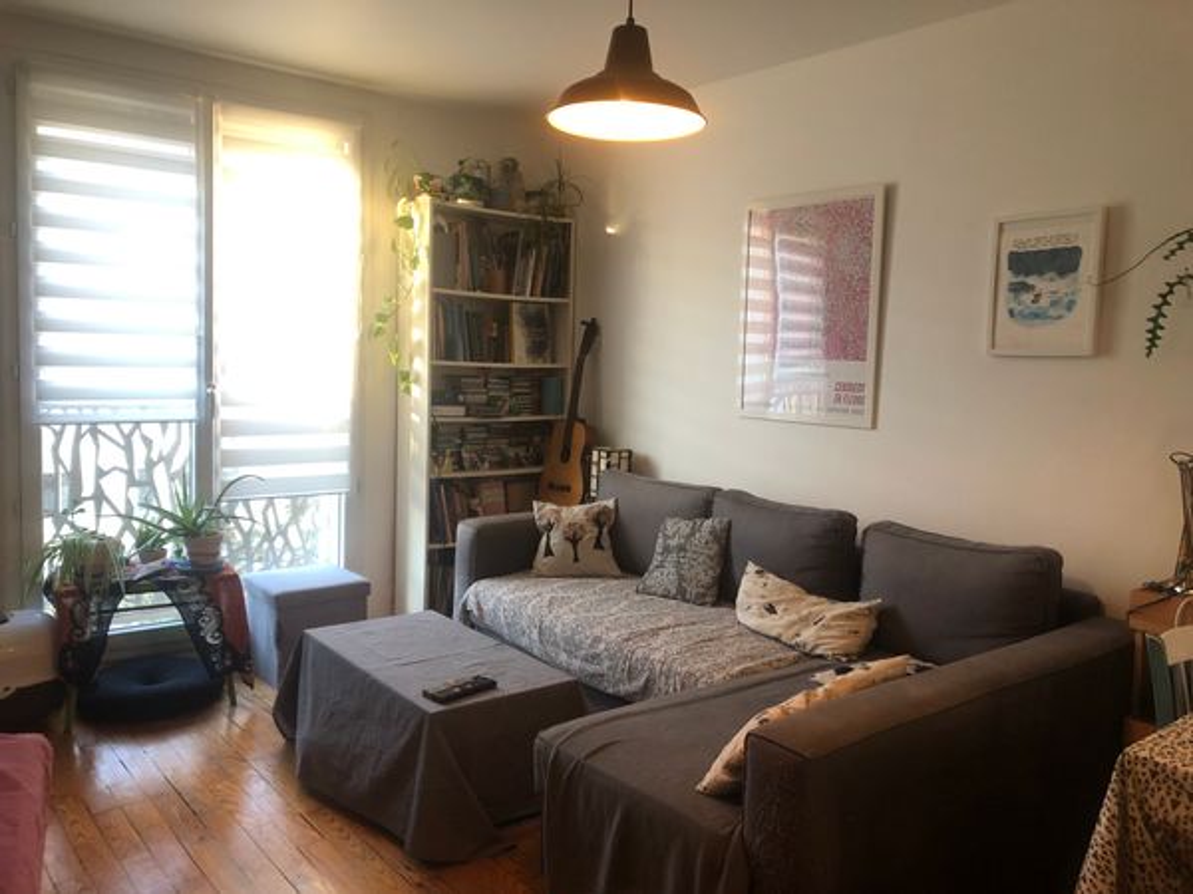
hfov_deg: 63.4
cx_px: 596
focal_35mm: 28
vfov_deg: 49.7
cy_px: 447
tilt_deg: -5.3
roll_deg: -1.9
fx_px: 965
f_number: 1.8
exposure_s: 1/17
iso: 50
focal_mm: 3.99
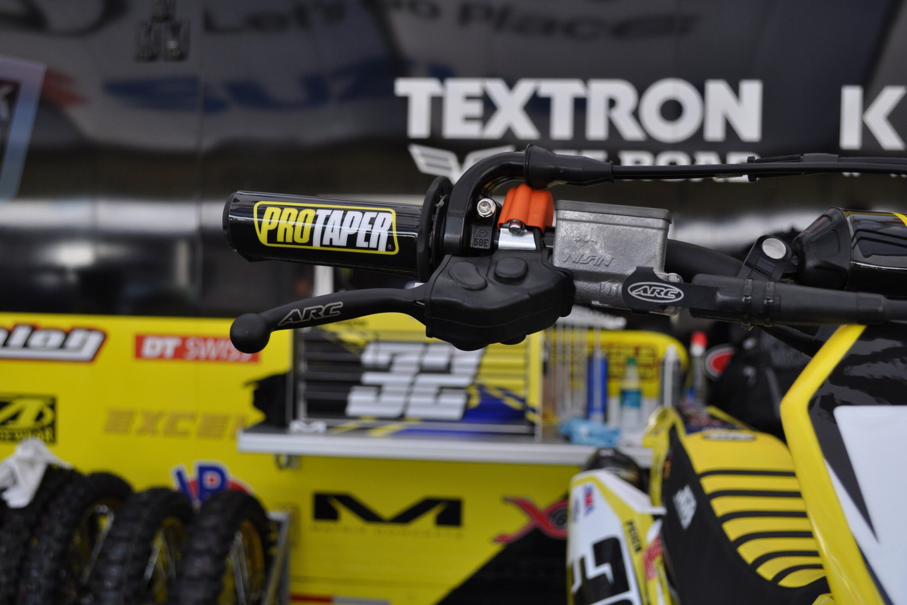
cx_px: 454
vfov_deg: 29.9
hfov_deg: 43.6
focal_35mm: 45
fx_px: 1134
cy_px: 302
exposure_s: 1/125
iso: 360
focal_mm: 30
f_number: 5.6
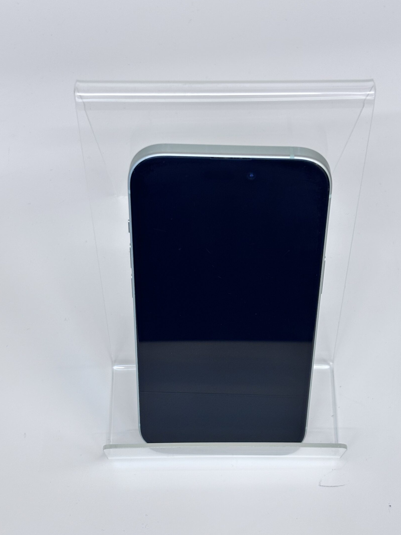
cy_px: 274
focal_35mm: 62
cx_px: 225
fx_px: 958
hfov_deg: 23.6
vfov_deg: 31.2
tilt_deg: -66.7
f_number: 1.6
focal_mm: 5.96
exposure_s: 1/50
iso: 40
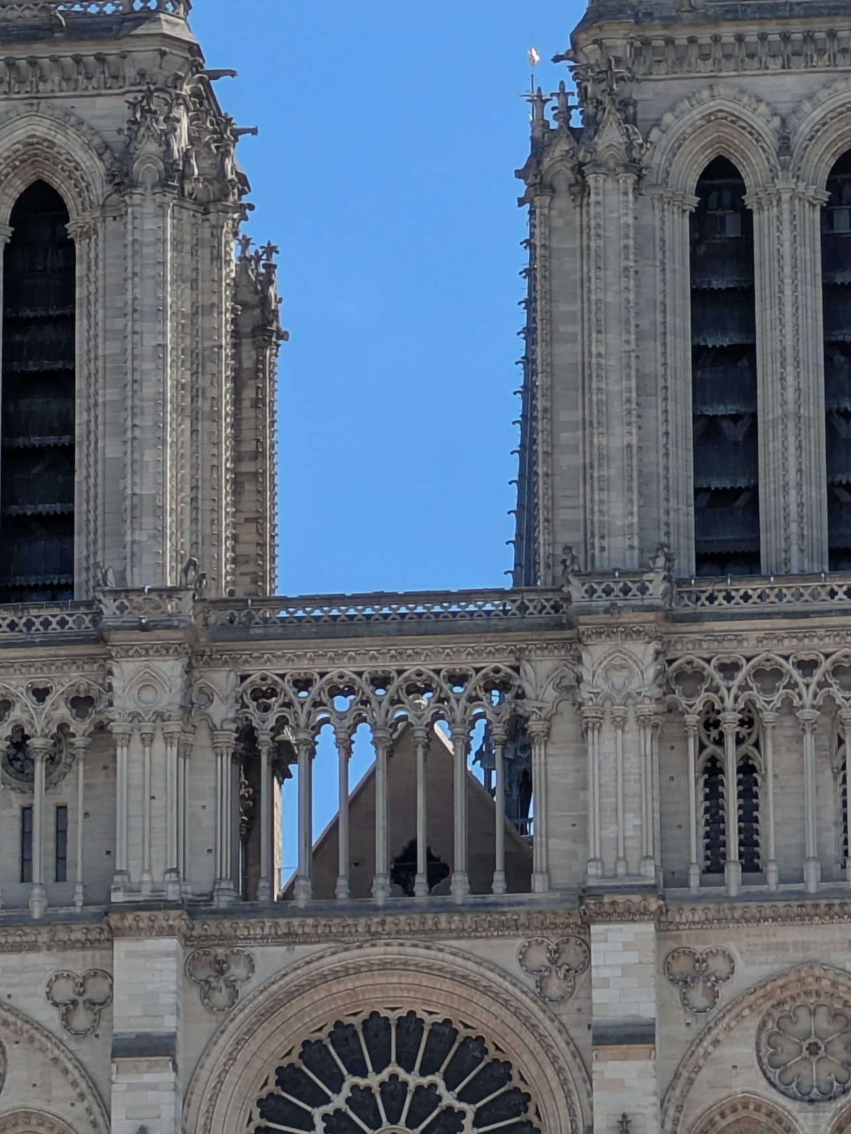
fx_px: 4488
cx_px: 418
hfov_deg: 10.8
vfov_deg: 14.3
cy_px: 847
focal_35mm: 137
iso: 43
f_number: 1.89
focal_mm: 5.43
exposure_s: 1/2457
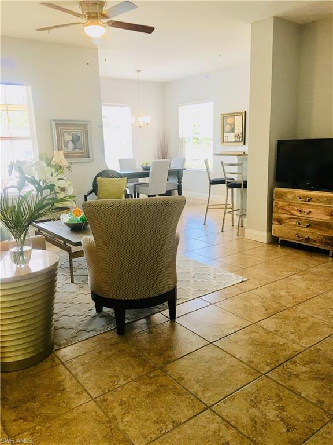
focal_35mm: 29
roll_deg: +1.4
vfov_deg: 61.7
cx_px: 166
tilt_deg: -11.2
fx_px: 372
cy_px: 222
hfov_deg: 48.2
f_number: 2.2
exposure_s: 1/30
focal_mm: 4.15
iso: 32
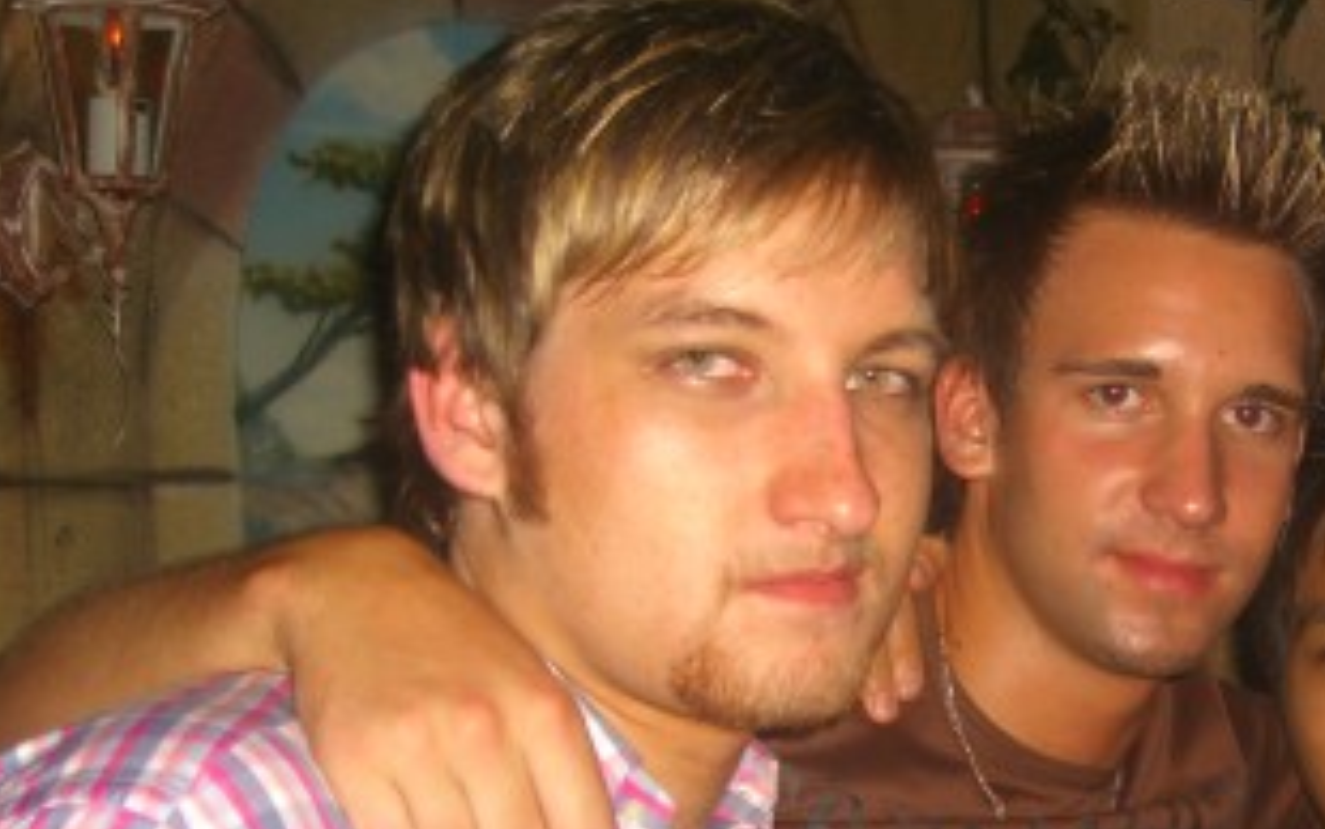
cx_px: 1133
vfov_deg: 16.5
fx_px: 2818
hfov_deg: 25.8
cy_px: 731
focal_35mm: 78
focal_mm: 7.9
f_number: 2.8
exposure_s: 1/60
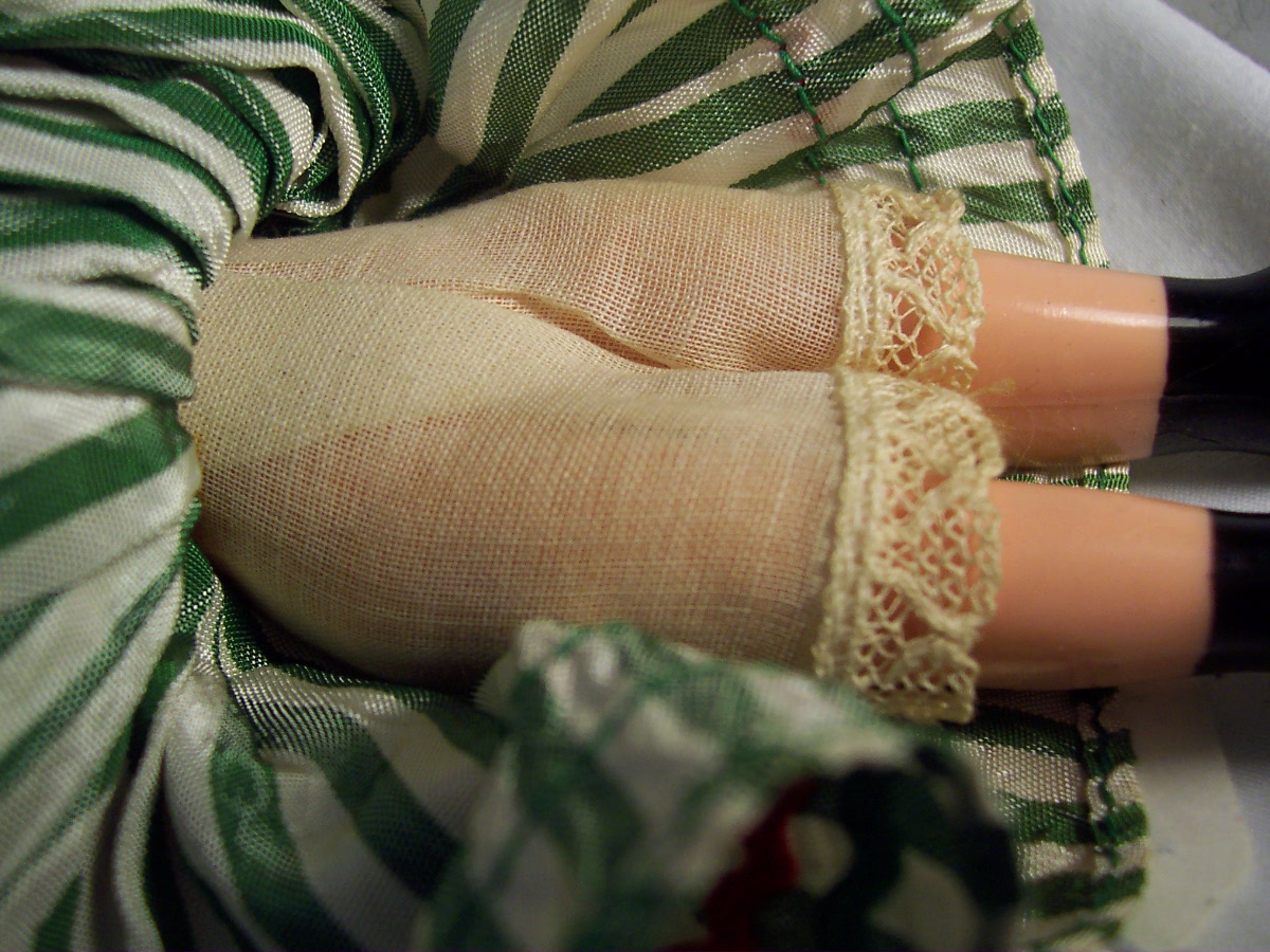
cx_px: 635
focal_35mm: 37
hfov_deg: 50.1
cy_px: 476
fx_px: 1357
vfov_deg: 38.7
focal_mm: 5.6
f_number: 2.8
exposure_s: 1/180
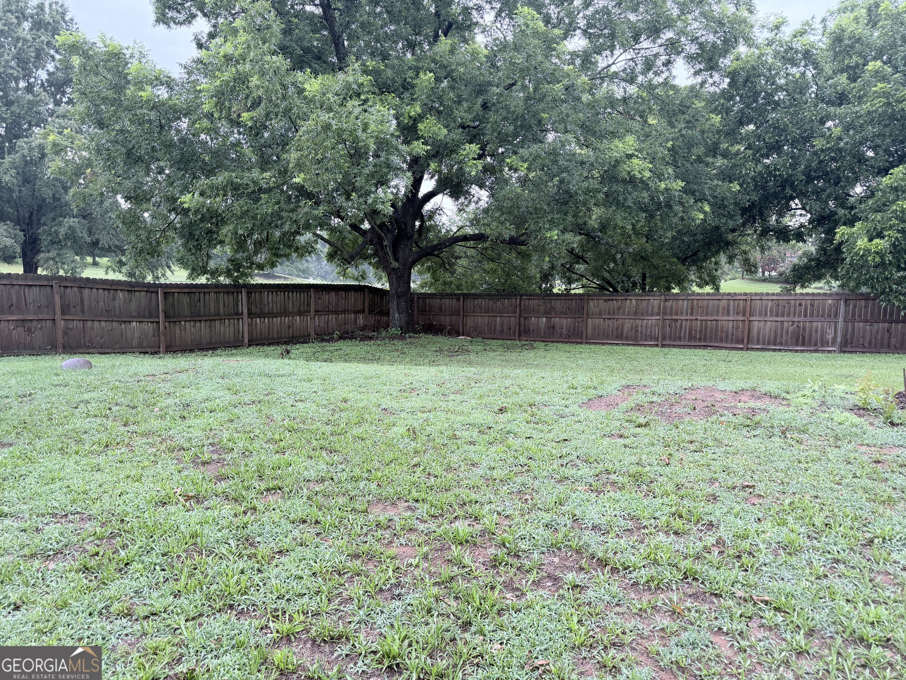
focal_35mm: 24
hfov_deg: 71.6
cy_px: 340
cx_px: 453
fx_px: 628
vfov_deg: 56.8
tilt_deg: -7.5
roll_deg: -0.9
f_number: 1.78
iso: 160
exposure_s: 1/121
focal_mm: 6.76
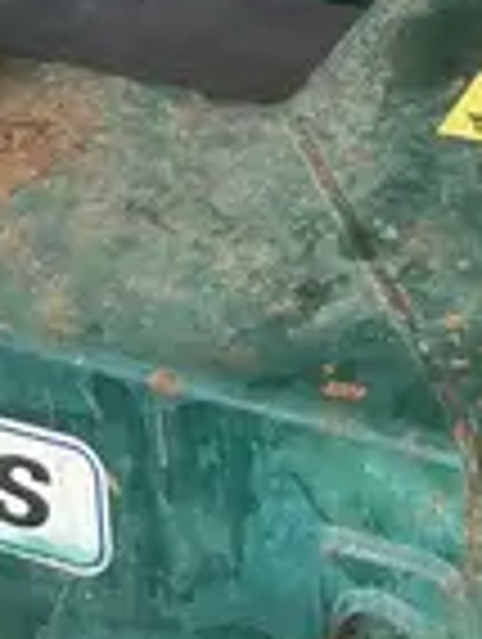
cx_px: 604
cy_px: -758
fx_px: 2480
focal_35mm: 134
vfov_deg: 12.4
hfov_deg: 10.9
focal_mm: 4.2
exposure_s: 1/156
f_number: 1.6
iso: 32
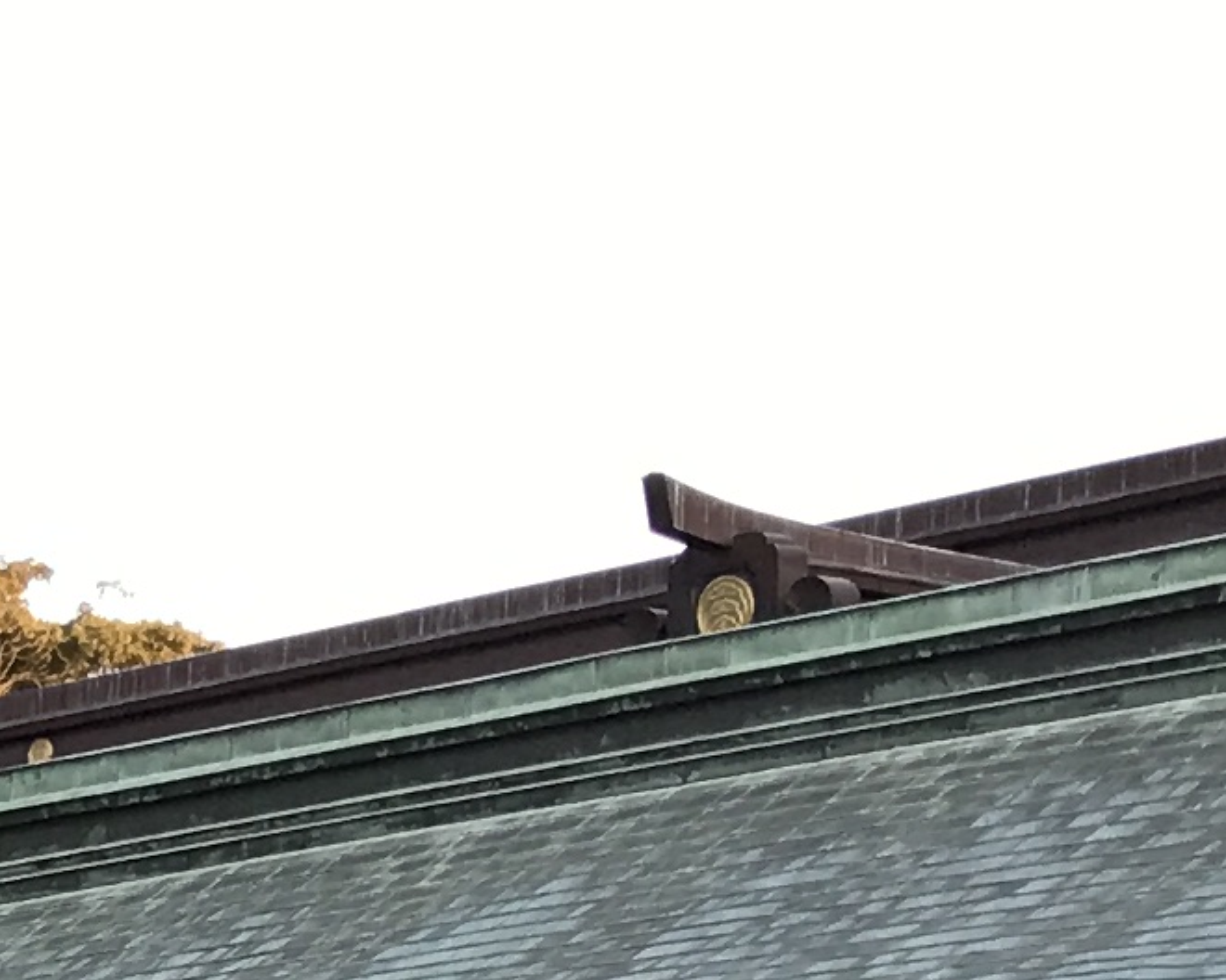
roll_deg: +0.7
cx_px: -983
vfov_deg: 8.3
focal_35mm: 167
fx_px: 6060
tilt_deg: -6.3
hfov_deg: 10.8
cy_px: 2569
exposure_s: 1/120
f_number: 1.8
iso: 20
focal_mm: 3.99
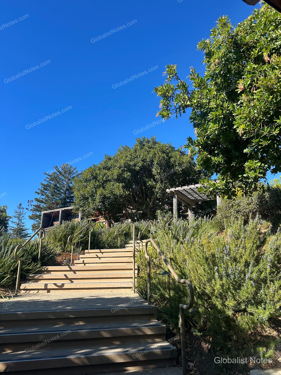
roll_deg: -0.2
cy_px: 188
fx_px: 260
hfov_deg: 56.8
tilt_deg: +17.3
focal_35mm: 24
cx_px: 140
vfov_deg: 71.6
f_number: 1.78
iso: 80
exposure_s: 1/1988
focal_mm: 6.86
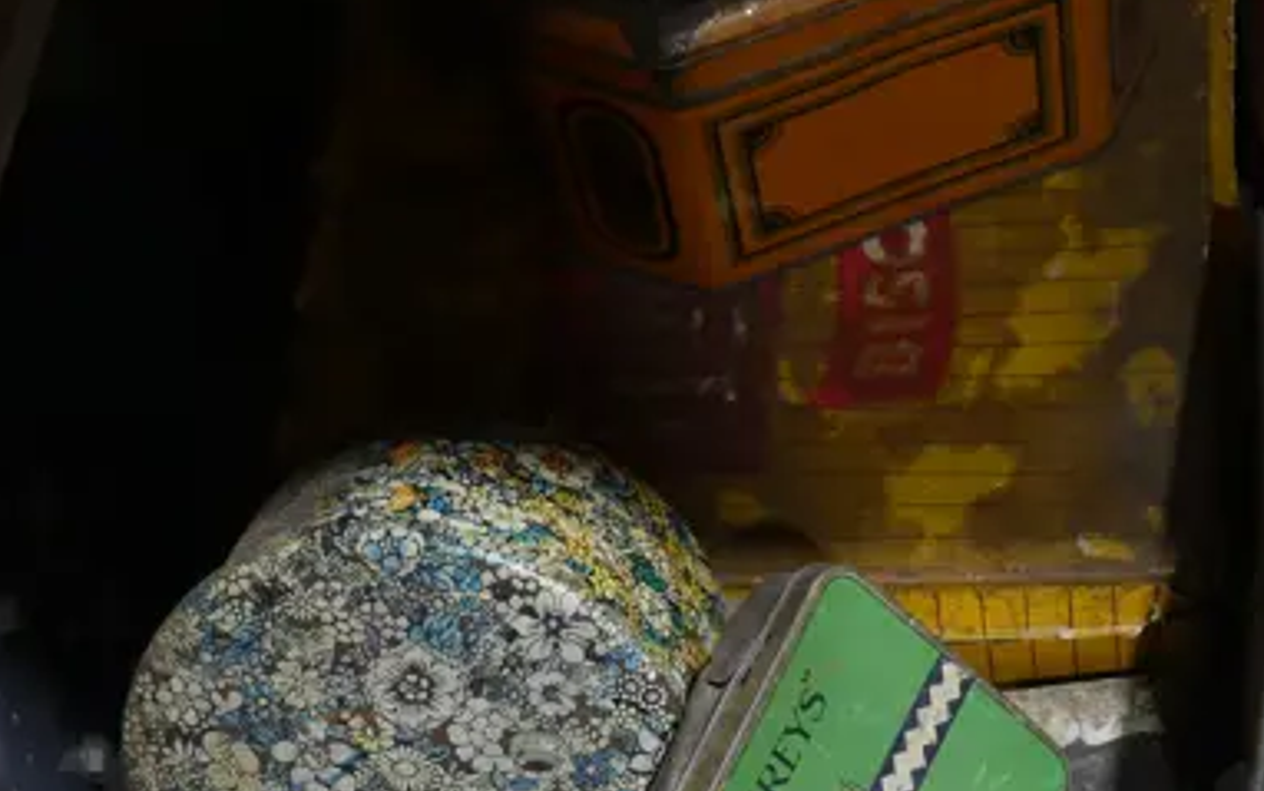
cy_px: 839
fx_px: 3136
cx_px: 1254
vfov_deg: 14.1
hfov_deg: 22.0
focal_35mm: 91
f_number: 3.6
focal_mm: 16
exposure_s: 1/60
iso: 400
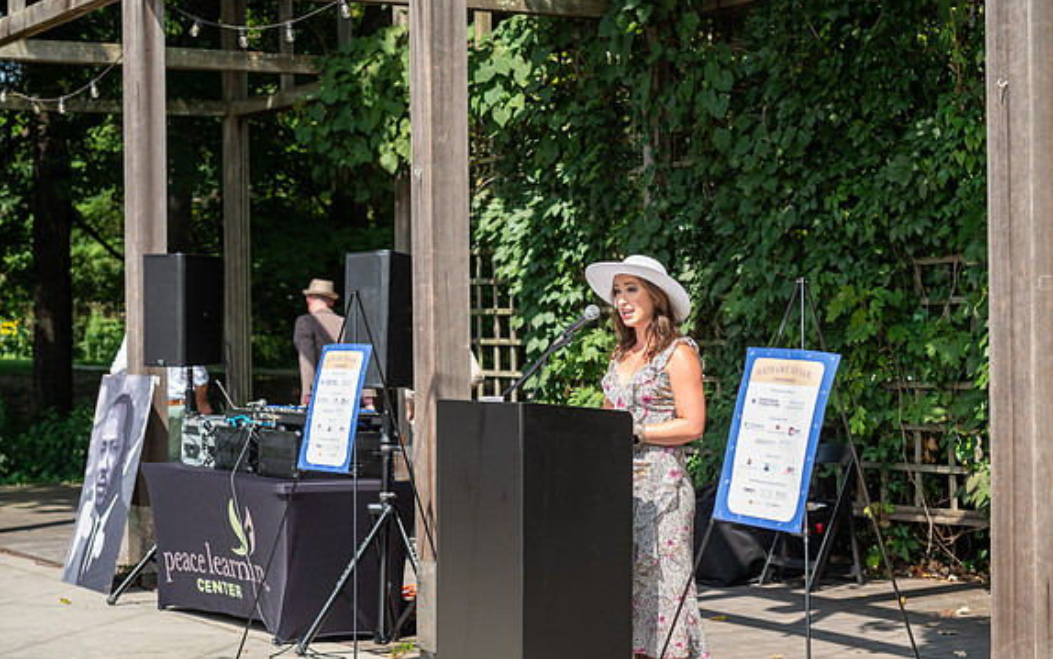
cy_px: 332
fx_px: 2067
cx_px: 530
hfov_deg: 28.6
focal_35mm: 72
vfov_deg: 18.1
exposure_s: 1/320
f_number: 5
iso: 100
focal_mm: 70
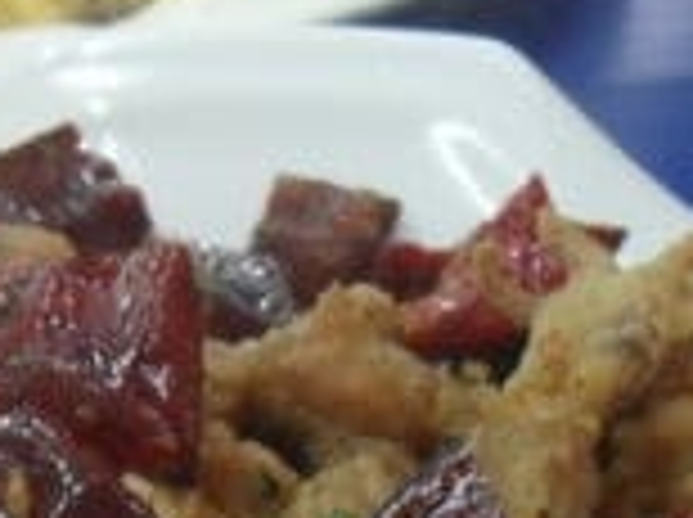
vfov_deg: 12.3
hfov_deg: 17.3
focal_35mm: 114
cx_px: 234
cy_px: 777
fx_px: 2279
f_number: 2.8
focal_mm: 6.2
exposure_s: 1/30
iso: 400
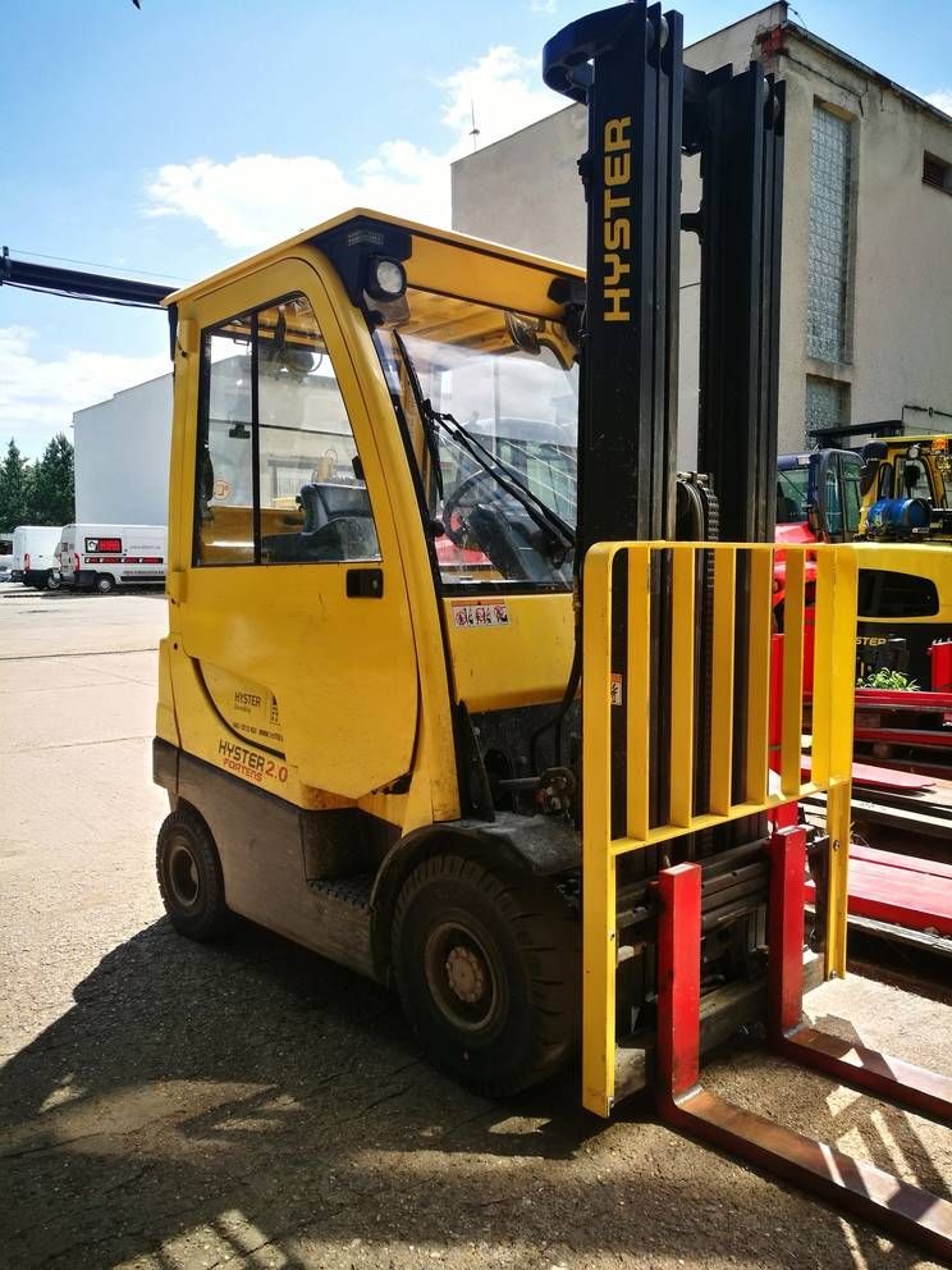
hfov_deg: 51.4
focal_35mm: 27
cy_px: 635
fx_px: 990
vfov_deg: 65.3
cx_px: 476
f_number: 2.2
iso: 50
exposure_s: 1/245
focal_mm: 4.5
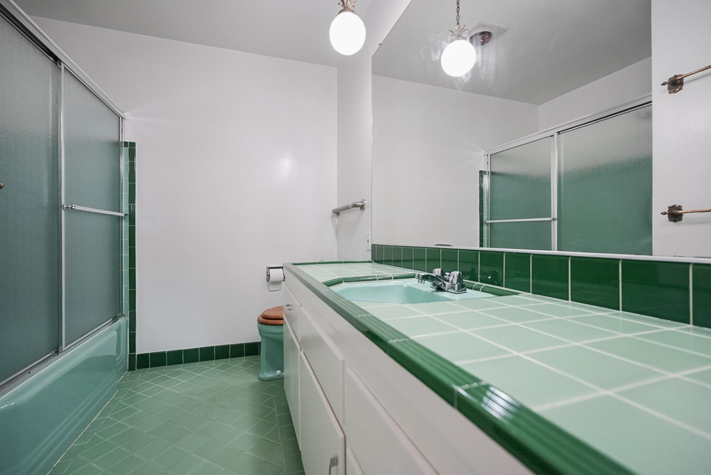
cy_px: 238
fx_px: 316
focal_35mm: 16
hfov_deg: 96.7
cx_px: 356
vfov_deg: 73.8
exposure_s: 1/30
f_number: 4
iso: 250
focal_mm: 16
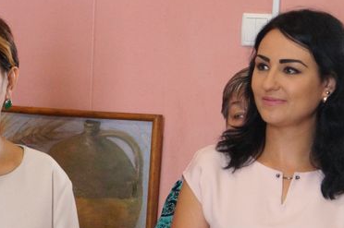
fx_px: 1346
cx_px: 107
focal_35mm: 141
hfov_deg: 14.5
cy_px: 159
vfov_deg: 9.7
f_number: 6.3
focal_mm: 50
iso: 2000
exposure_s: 1/80
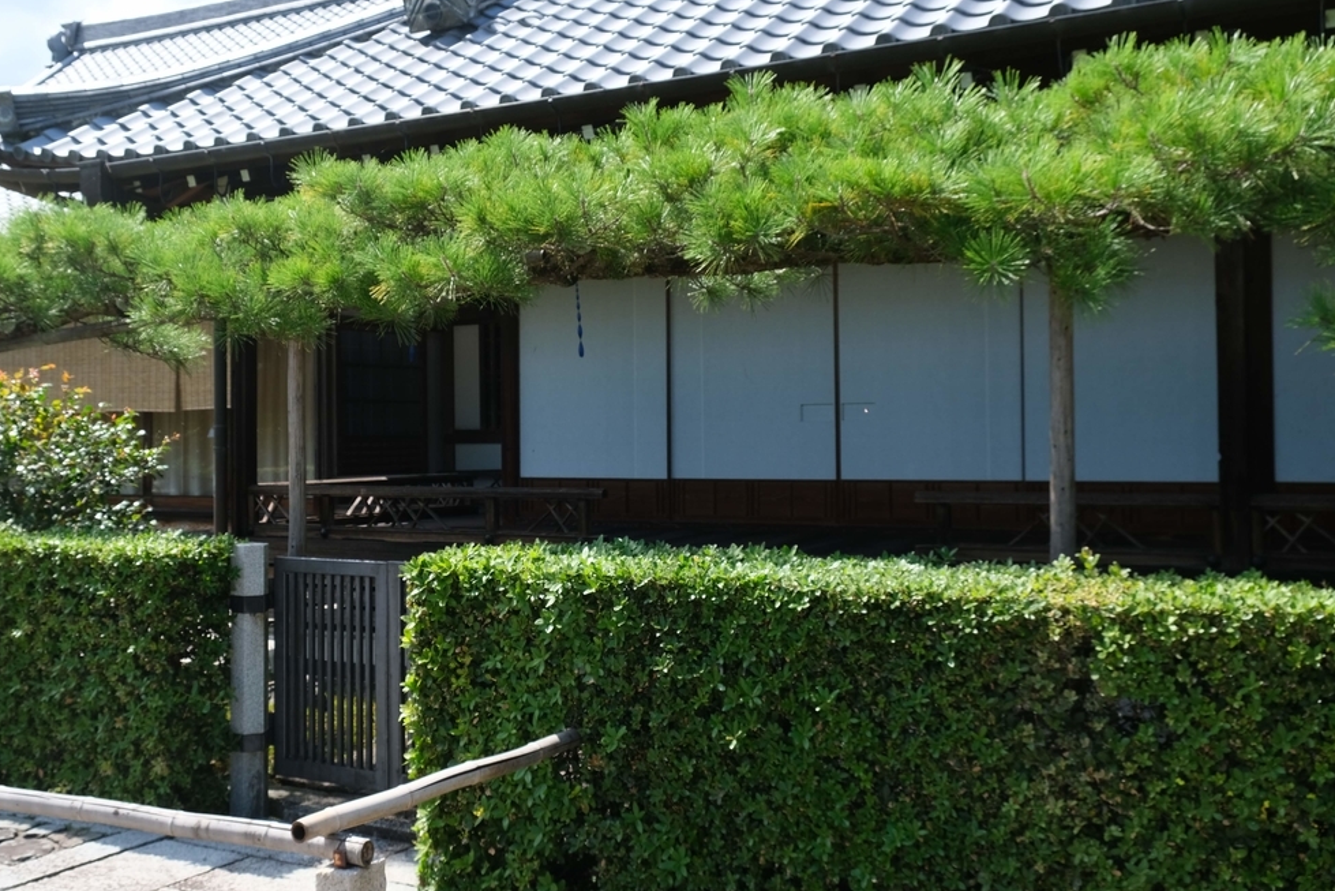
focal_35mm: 38
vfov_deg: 35.0
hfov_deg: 50.3
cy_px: 392
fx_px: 1409
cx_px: 525
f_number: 6.4
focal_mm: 20.5
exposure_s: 1/400
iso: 320
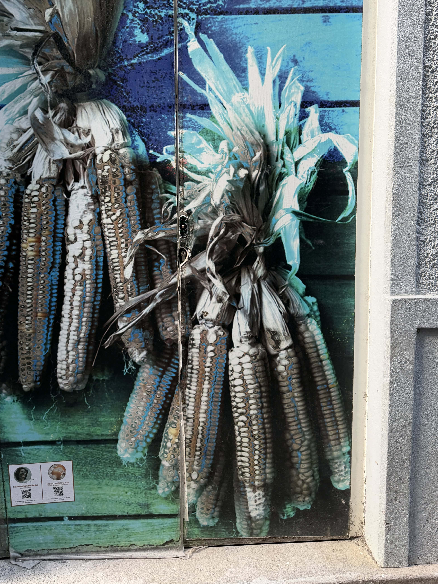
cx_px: 179
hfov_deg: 42.8
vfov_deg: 54.3
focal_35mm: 33
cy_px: 196
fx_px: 557
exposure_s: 1/121
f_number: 1.8
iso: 160
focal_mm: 6.8
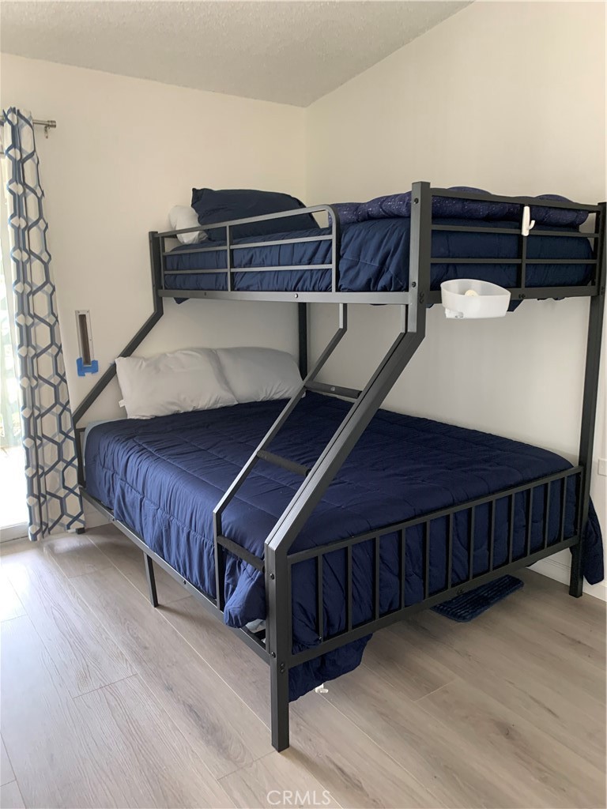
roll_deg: -0.2
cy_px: 404
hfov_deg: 53.1
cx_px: 304
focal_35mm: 26
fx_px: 608
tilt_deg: -12.1
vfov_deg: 67.3
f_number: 1.8
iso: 160
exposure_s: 1/60
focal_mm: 4.25
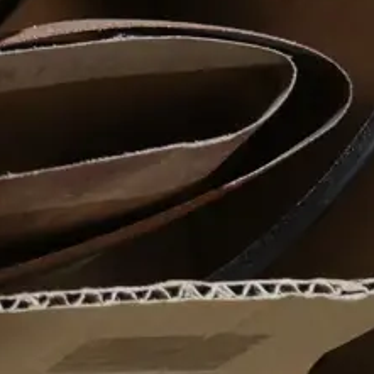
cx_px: -286
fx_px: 1601
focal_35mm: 131
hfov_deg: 12.3
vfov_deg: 12.7
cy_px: -181
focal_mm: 16
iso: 500
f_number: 3.6
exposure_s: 1/60
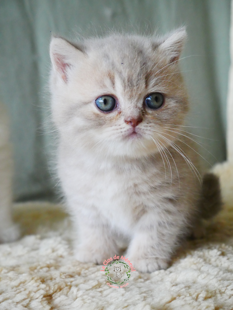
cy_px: 155
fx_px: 646
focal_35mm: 72
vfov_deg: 27.0
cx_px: 116
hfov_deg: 20.5
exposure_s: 1/200
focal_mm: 36
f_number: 6.3
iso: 3200
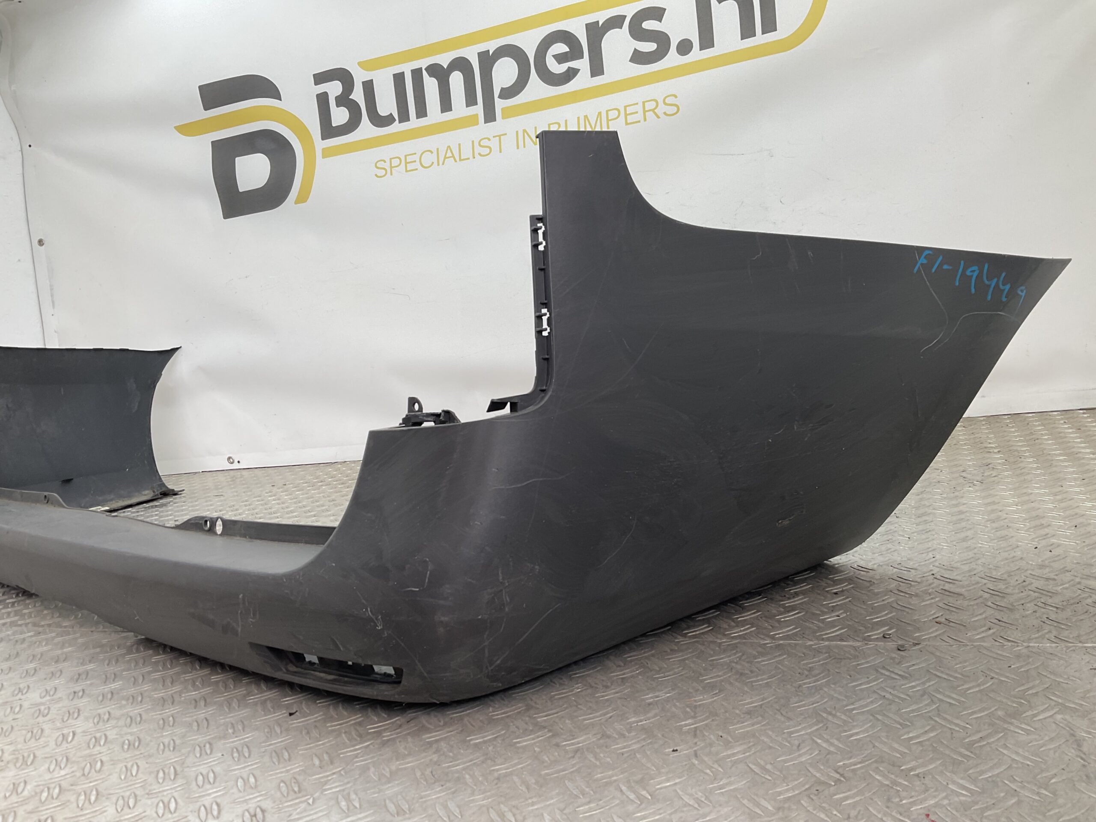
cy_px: 411
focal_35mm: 29
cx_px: 548
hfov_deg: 61.7
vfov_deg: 48.2
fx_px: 918
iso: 16
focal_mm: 3
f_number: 1.8
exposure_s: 1/100
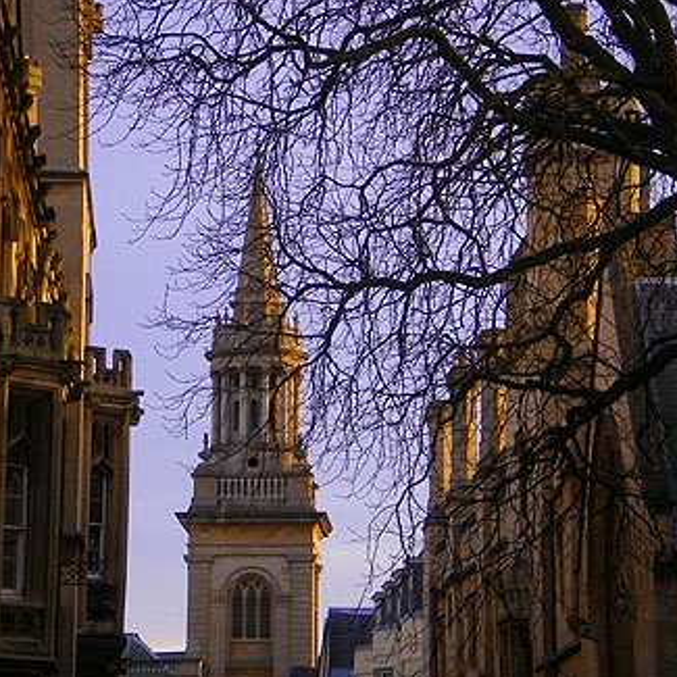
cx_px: 321
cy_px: 331
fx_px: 3562
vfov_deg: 10.9
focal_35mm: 161
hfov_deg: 10.9
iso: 125
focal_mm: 18.9
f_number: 5.9
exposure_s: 1/60
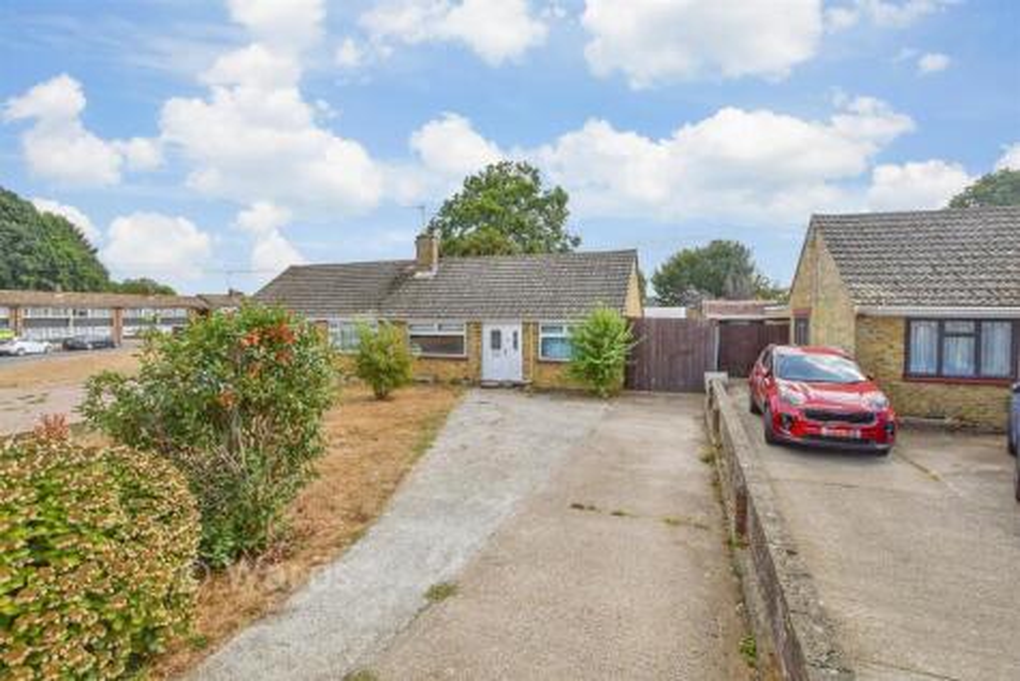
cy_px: 340
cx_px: 510
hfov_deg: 100.4
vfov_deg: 77.4
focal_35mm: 15
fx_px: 425
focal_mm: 10
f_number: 8
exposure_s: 1/1000
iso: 400
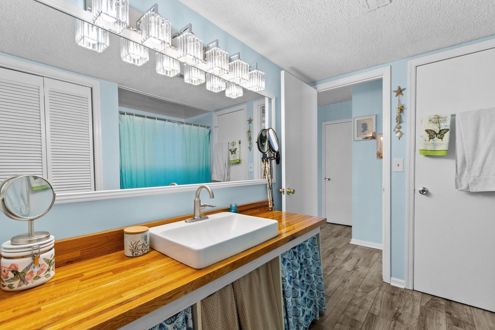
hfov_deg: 100.4
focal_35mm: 15
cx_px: 248
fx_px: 206
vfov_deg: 77.3
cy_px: 165
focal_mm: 10
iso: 100
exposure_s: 1/8
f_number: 4.5
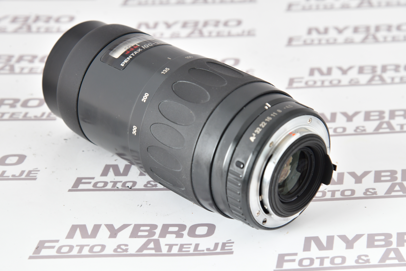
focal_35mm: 120
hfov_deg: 17.1
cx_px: 203
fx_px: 1353
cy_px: 136
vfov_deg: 11.4
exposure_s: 1/60
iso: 800
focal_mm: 120
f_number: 10
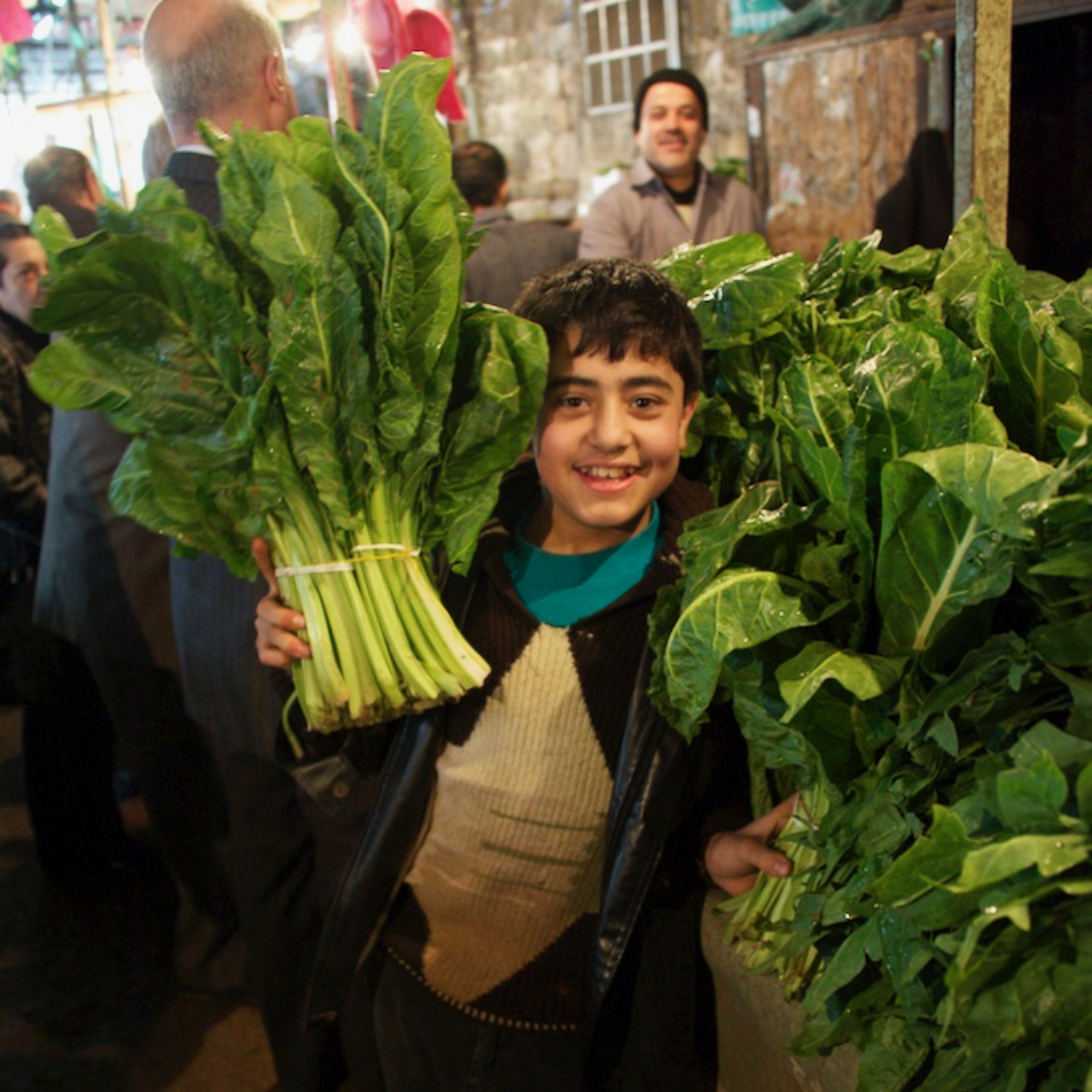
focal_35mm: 41
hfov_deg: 40.9
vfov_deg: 40.6
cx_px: 545
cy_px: 685
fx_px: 1463
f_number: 3.5
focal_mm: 32
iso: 4000
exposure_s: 1/25
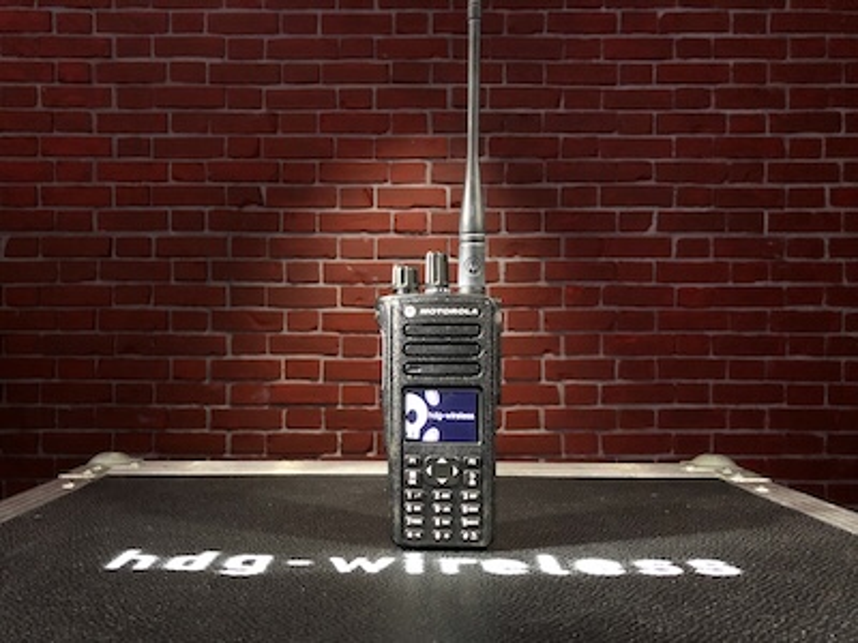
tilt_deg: +0.5
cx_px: 429
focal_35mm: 28
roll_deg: +0.1
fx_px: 694
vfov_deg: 49.7
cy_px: 322
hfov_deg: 63.4
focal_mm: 3.99
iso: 80
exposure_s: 1/5
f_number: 1.8
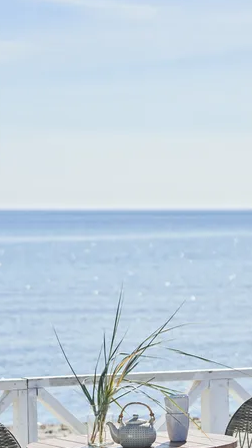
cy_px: 400
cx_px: 173
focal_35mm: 147
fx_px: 1749
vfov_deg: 14.5
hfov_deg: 8.2
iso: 100
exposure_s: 1/2000
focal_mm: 70
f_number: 4
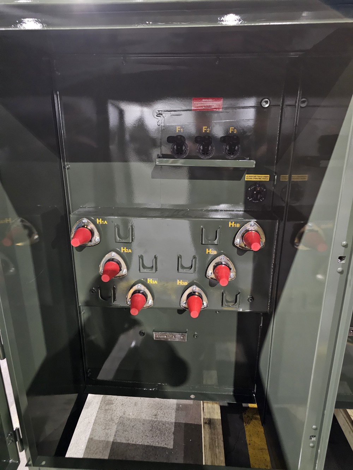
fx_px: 313
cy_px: 235
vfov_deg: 73.9
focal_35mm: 23
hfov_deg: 58.9
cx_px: 176
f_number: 1.7
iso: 1250
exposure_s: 1/20
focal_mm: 6.3
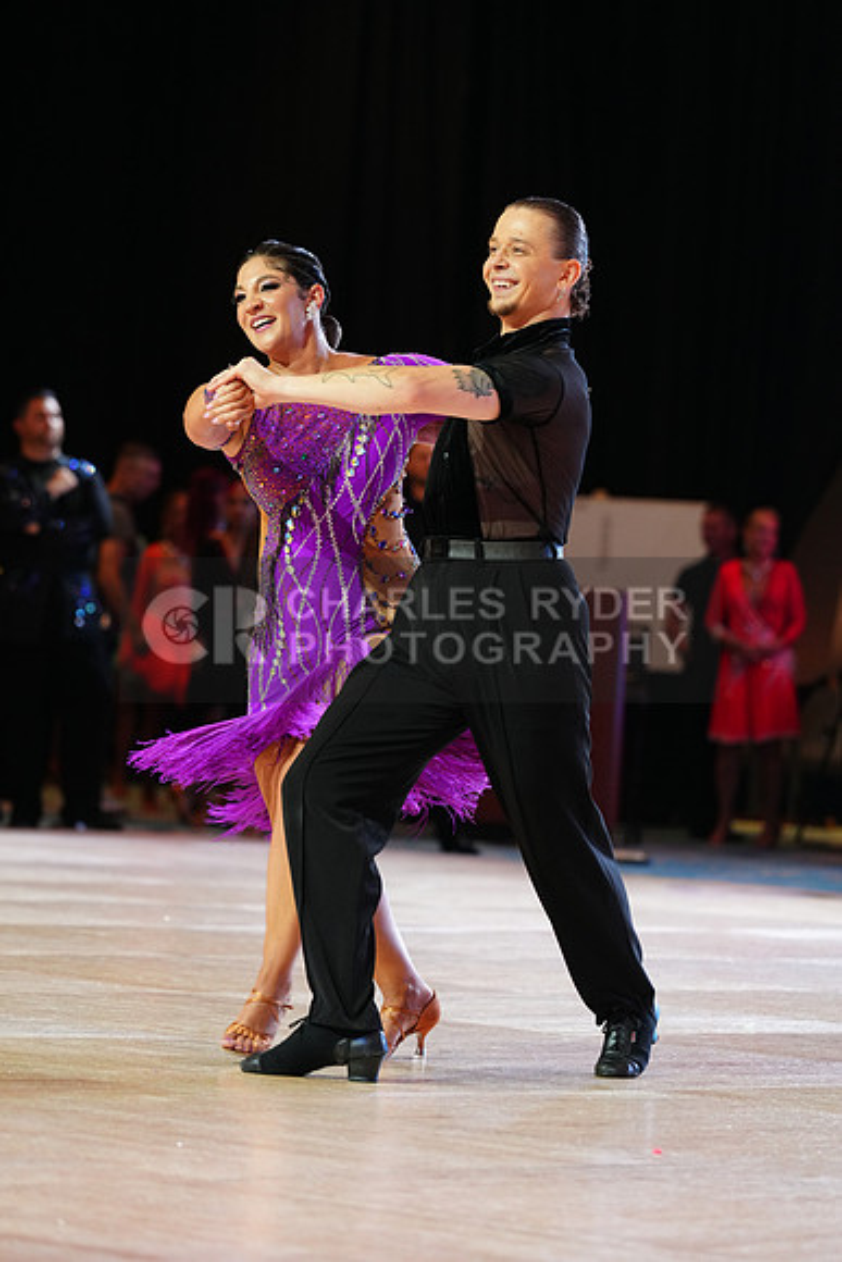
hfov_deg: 8.2
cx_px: 421
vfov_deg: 12.3
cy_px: 631
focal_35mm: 167
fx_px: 5855
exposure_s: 1/250
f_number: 4
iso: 2500
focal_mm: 167
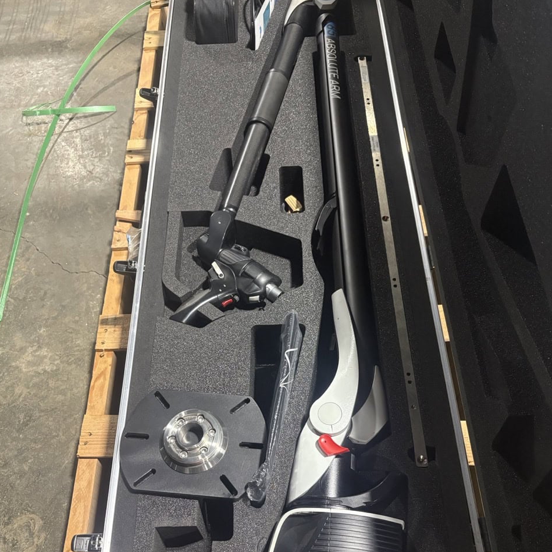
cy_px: 350
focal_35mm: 31
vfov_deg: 51.9
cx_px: 275
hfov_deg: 52.5
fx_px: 559
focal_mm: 6
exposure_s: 1/60
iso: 320
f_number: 1.6
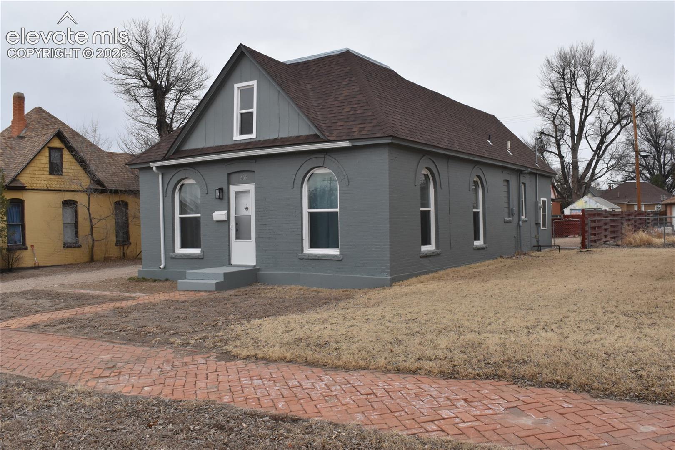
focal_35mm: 33
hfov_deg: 57.2
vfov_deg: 40.0
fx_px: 619
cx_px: 338
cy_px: 225
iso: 800
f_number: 18
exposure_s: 1/400
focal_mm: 22
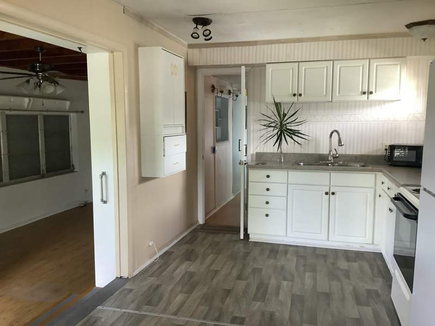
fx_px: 390
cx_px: 218
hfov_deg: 58.4
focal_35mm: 31
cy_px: 163
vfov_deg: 45.4
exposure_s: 1/60
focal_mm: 3.3
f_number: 2.4
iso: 160
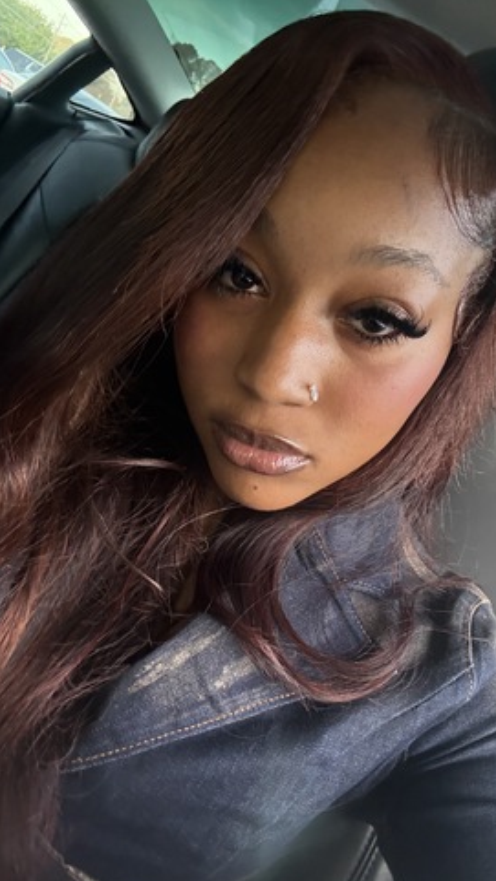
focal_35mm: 26
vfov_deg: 71.9
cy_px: 453
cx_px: 266
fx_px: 608
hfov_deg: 44.3
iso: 320
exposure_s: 1/59
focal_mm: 2.69
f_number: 1.9
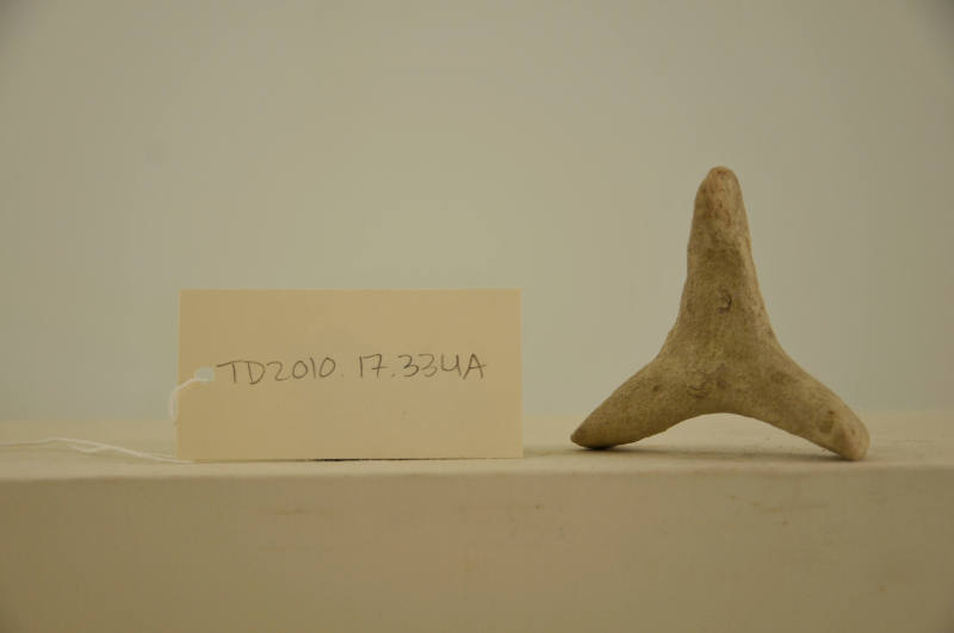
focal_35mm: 69
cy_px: 316
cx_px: 477
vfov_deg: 19.7
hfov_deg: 29.3
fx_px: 1826
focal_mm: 46
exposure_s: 1/60
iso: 200
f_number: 5
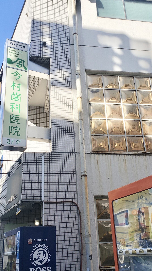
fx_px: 272
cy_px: 135
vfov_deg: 52.8
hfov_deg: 31.2
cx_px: 68
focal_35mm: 38
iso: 50
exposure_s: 1/1513
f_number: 2.4
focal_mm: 4.3
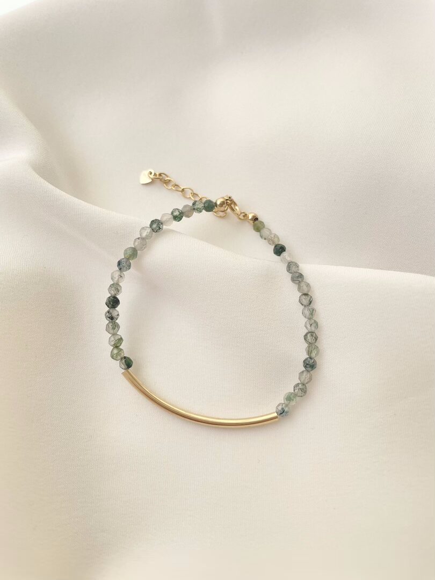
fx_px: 436
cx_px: 218
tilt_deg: -69.8
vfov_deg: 67.3
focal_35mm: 26
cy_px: 290
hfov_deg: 53.1
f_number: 1.6
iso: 50
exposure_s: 1/895
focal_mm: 4.2
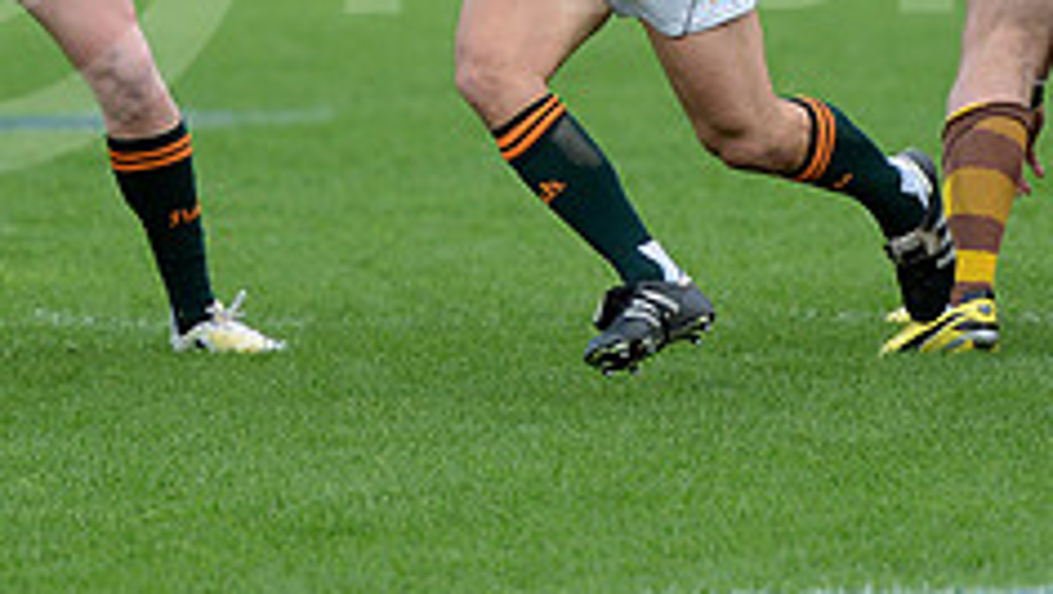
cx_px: 705
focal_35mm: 502
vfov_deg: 2.4
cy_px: -141
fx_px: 14023
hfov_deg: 4.3
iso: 320
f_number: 2.8
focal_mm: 195
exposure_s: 1/800
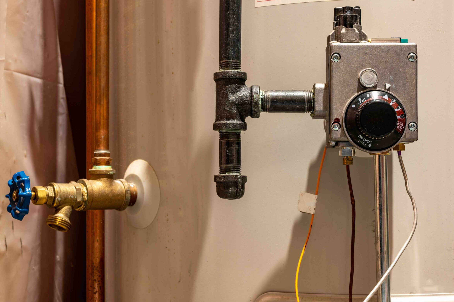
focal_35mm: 52
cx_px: 225
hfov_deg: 38.2
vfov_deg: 26.0
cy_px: 151
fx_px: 655
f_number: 11
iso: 100
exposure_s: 10
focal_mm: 50
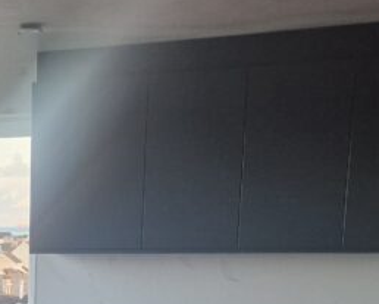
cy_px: 438
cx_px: -53
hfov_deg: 20.3
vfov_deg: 16.0
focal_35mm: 89
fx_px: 999
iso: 125
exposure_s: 1/180
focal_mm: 6.4
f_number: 1.8
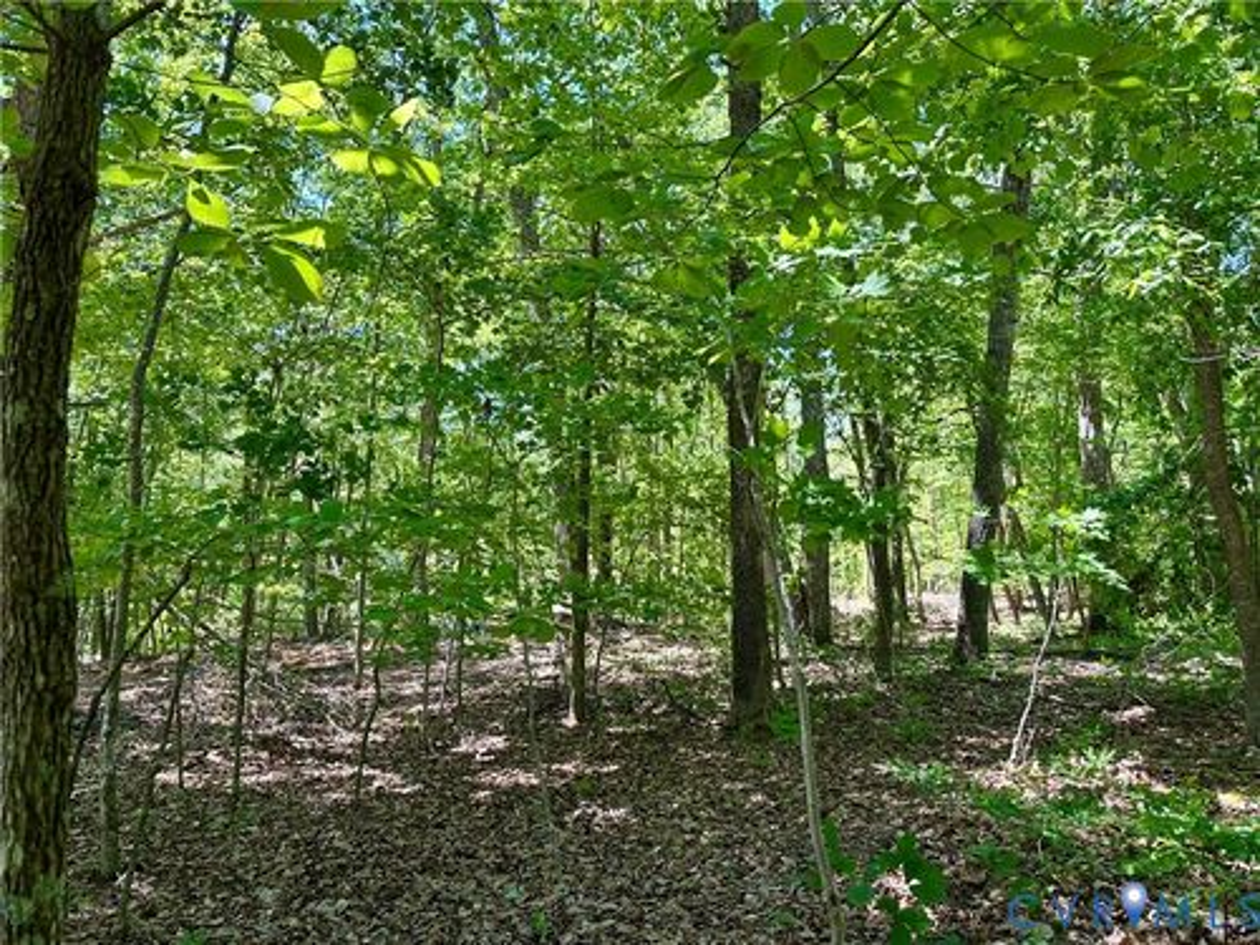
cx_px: 630
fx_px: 874
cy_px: 472
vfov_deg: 56.8
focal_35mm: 24
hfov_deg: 71.6
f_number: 1.78
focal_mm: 6.86
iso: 80
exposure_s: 1/345
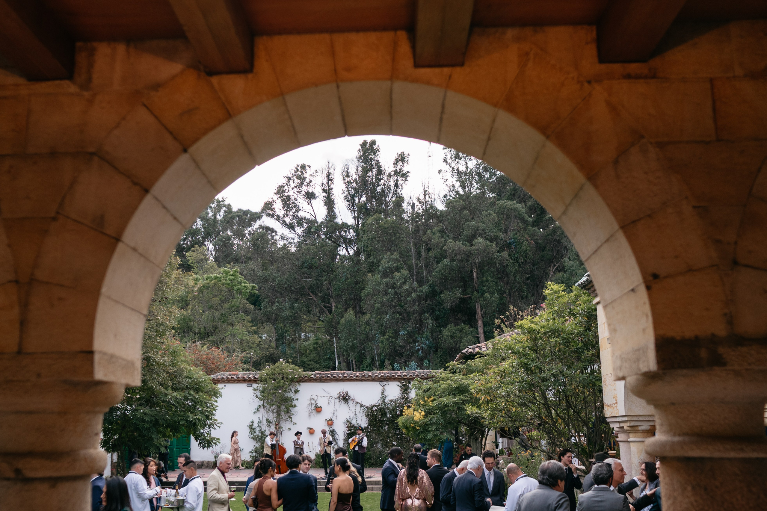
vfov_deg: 36.0
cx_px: 356
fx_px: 785
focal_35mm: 37
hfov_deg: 52.0
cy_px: 282
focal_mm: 24
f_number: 2.2
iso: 200
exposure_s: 1/320
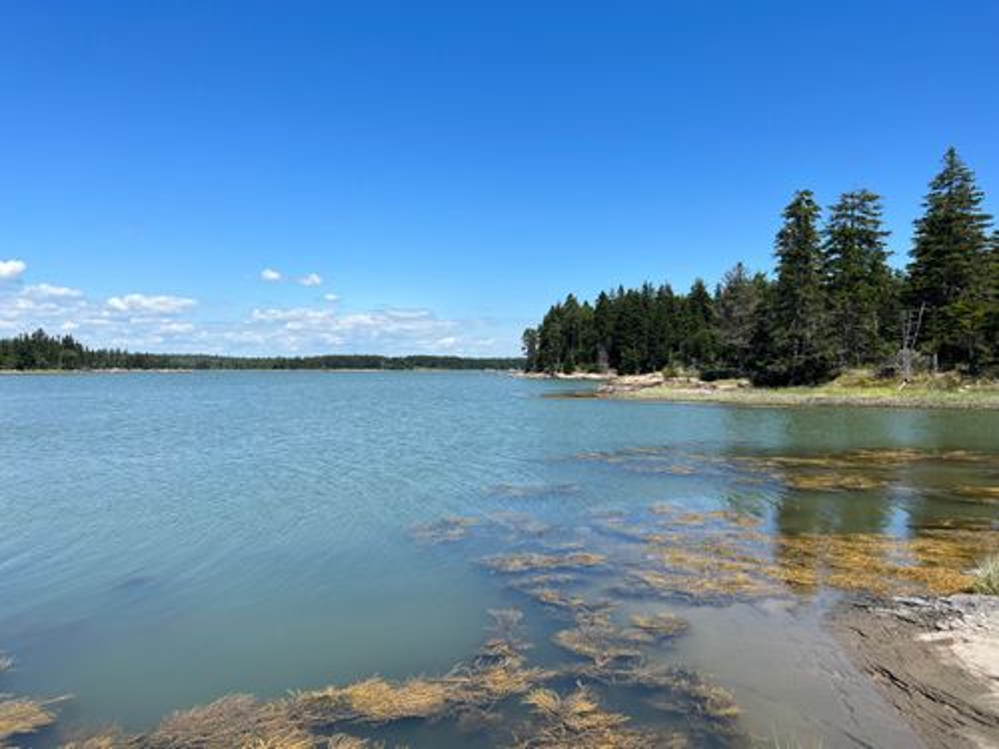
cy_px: 374
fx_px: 750
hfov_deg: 67.3
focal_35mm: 26
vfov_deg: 53.1
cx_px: 500
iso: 50
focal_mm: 5.7
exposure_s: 1/4630
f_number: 1.5
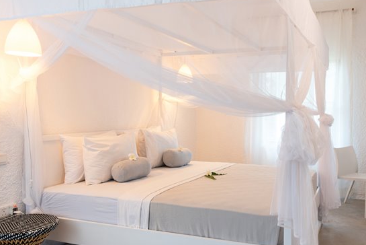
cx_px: 242
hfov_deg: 56.1
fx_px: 336
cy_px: 128
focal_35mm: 33
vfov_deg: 40.0
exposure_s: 1/2
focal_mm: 24
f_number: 8
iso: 200
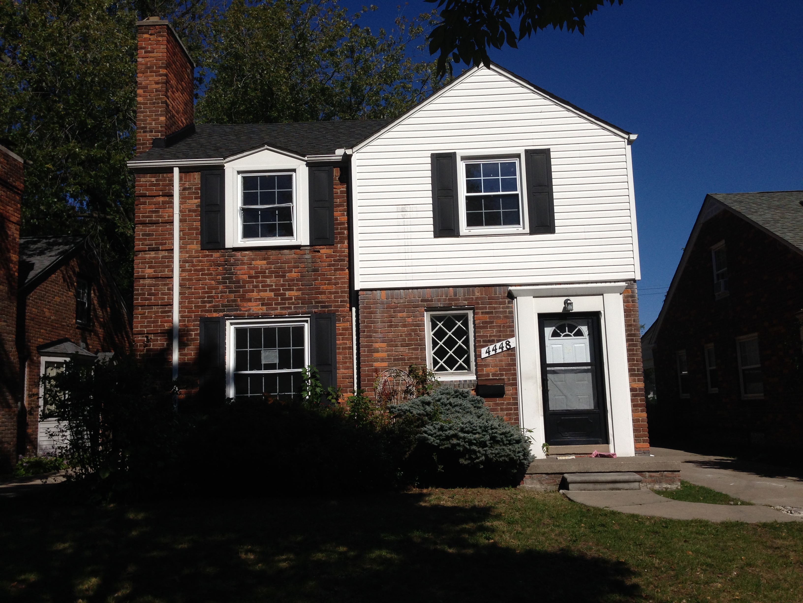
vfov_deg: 42.9
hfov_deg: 55.4
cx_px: 402
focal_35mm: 33
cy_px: 302
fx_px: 766
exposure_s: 1/4926
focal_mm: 4.12
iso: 80
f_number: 2.4
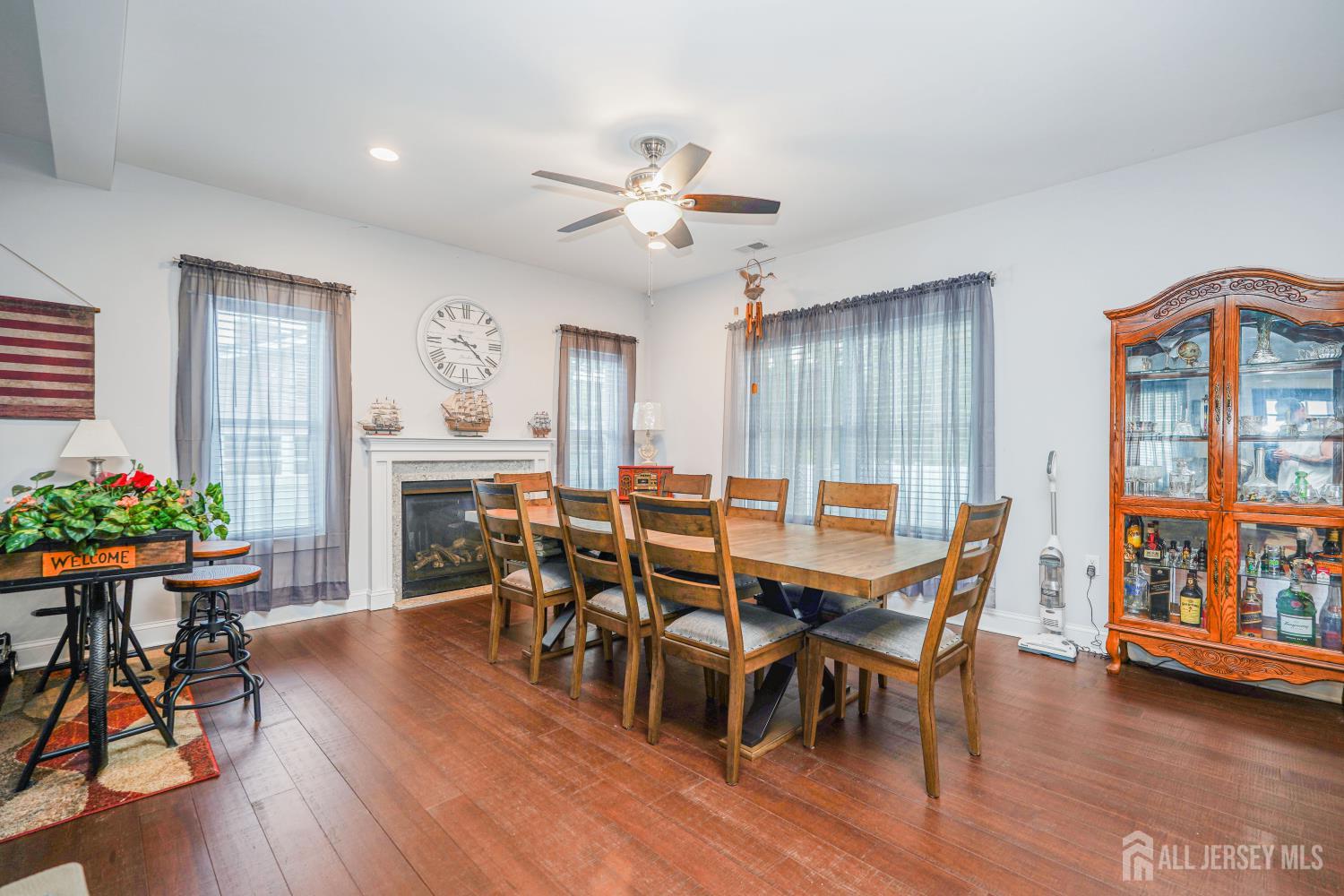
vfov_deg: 73.7
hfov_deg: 96.7
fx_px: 597
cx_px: 672
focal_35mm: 16
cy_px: 448
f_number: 4
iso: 64
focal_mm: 16
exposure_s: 1/13
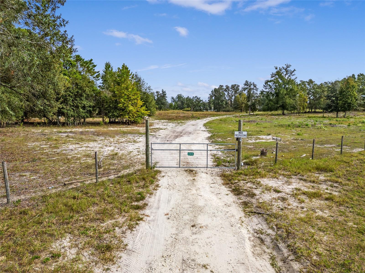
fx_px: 253
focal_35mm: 24
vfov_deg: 56.8
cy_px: 136
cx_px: 182
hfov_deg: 71.6
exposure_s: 1/3200
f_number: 1.7
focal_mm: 6.72
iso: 130
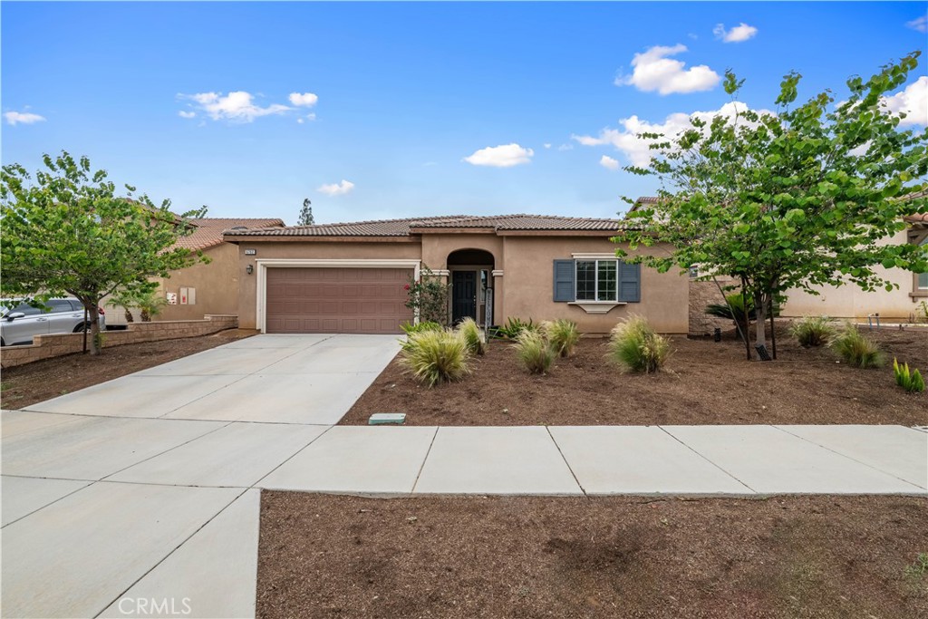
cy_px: 310
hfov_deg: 104.2
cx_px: 464
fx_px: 361
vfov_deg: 81.2
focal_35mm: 14
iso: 400
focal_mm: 14
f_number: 7.1
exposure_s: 1/1600
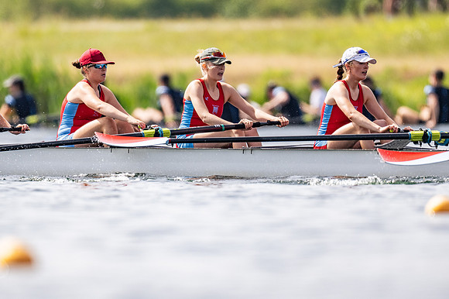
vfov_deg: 1.5
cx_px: 224
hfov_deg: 2.3
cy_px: 150
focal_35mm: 900
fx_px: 11218
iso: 180
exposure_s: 1/2500
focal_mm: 600
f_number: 4
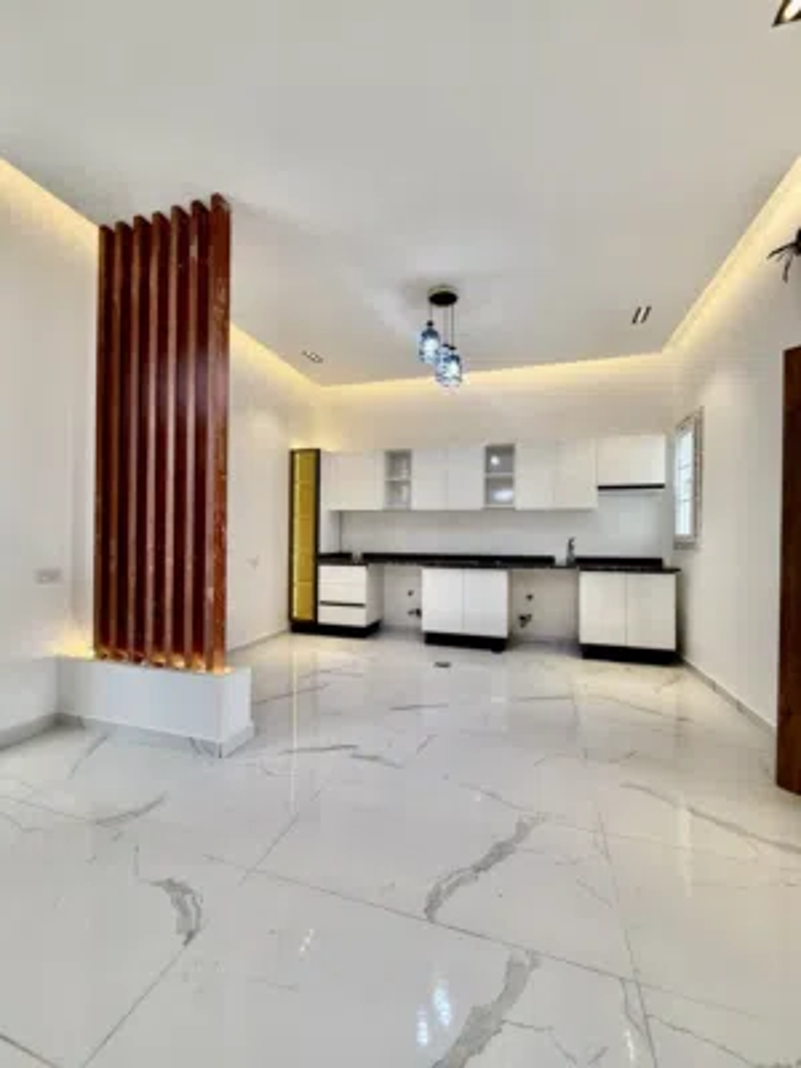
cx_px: 400
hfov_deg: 85.7
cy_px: 534
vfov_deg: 102.1
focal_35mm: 14
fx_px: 432
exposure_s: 1/100
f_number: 2.2
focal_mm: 2.22
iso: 125
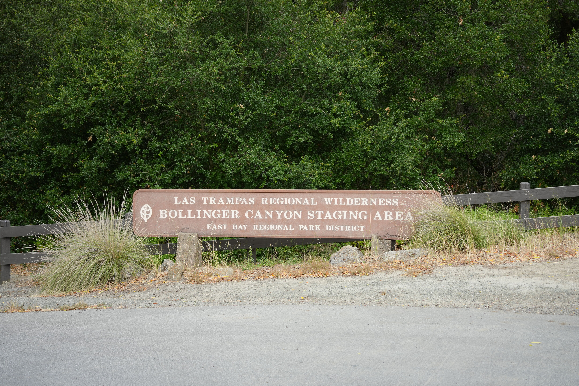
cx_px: 290
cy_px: 193
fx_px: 804
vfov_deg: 27.0
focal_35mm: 50
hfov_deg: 39.6
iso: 250
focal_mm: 50
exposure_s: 1/500
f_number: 4.5
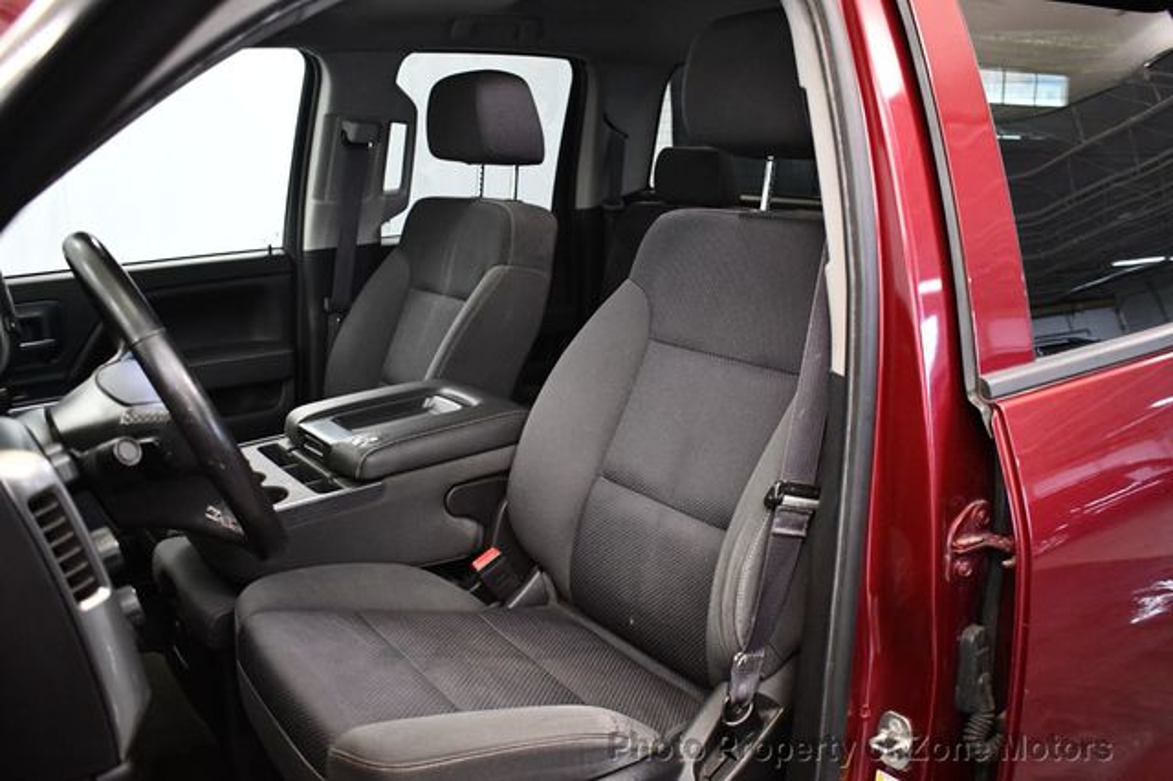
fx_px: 1075
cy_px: 390
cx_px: 586
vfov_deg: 39.9
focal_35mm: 33
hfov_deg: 57.2
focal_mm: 22
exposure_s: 1/80
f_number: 3.8
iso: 3200
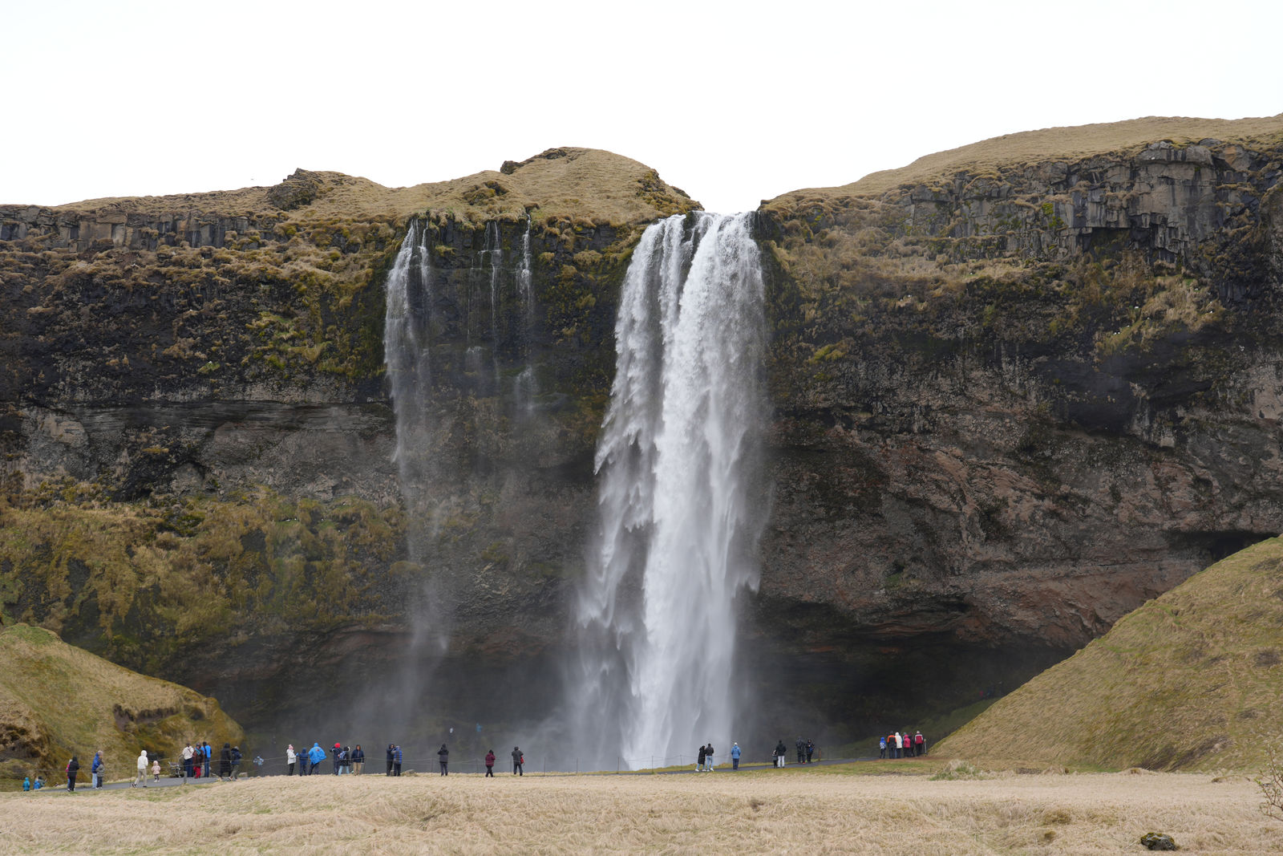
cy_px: 428
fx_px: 2138
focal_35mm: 60
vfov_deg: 22.6
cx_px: 642
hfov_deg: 33.4
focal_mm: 60
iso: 100
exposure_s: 1/160
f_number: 6.3
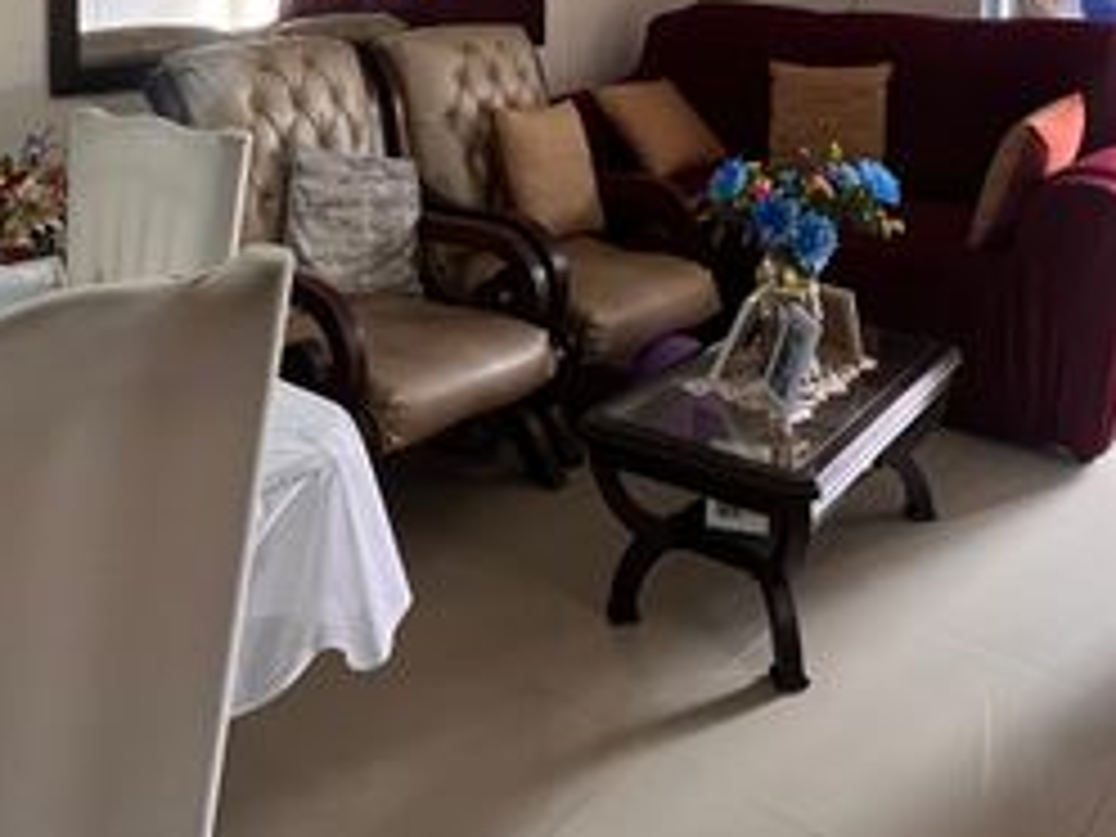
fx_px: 1128
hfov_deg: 52.6
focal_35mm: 35
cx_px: 542
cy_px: -22
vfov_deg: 36.2
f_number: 1.8
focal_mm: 1.57
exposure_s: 1/60
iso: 500
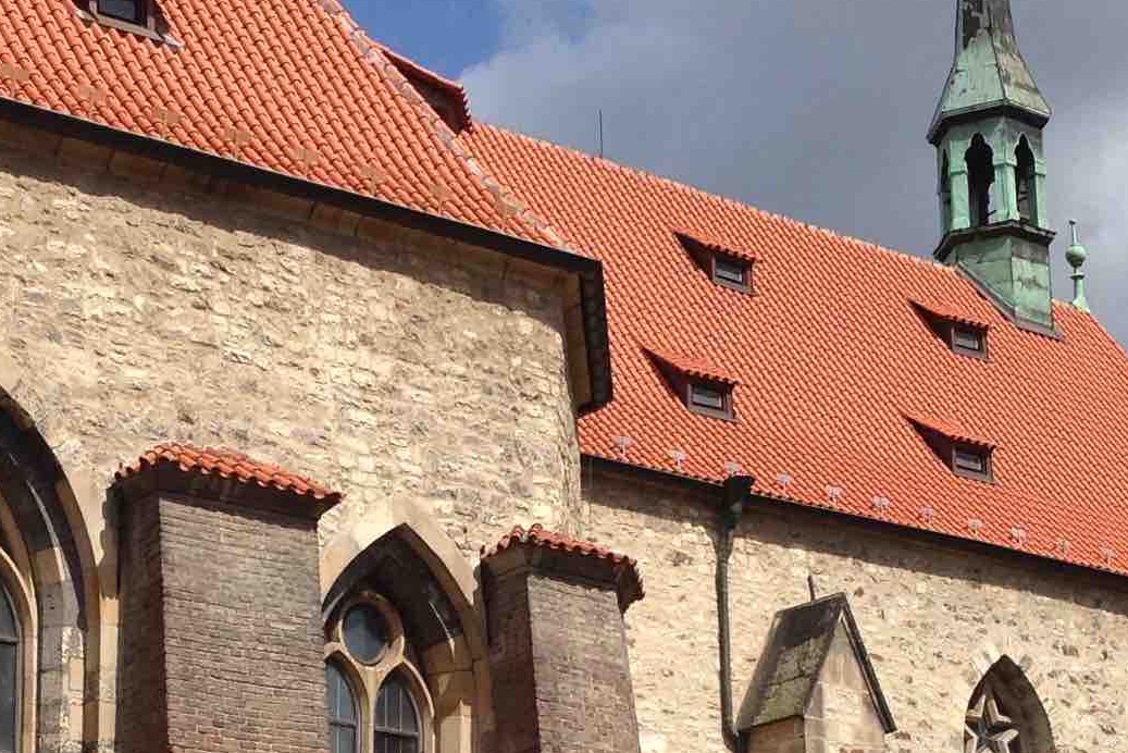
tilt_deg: +14.4
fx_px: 3385
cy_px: 741
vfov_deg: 12.5
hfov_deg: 18.9
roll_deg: +1.1
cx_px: 498
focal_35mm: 108
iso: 50
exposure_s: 1/2169
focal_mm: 4.12
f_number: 2.4
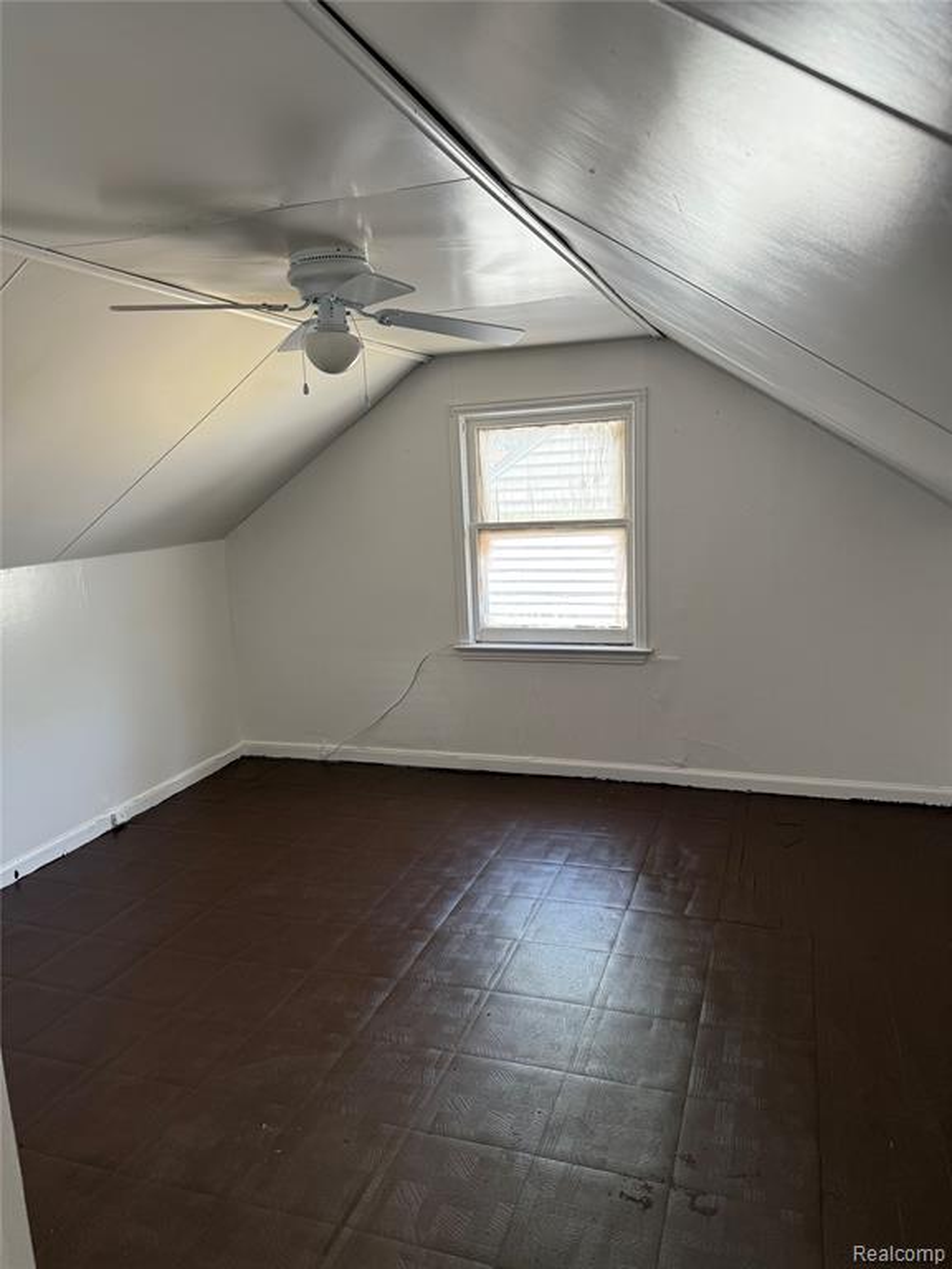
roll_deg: +1.9
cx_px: 476
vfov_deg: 71.6
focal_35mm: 24
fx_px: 880
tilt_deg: -11.3
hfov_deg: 56.8
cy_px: 634
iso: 125
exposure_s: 1/153
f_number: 1.78
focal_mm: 6.76
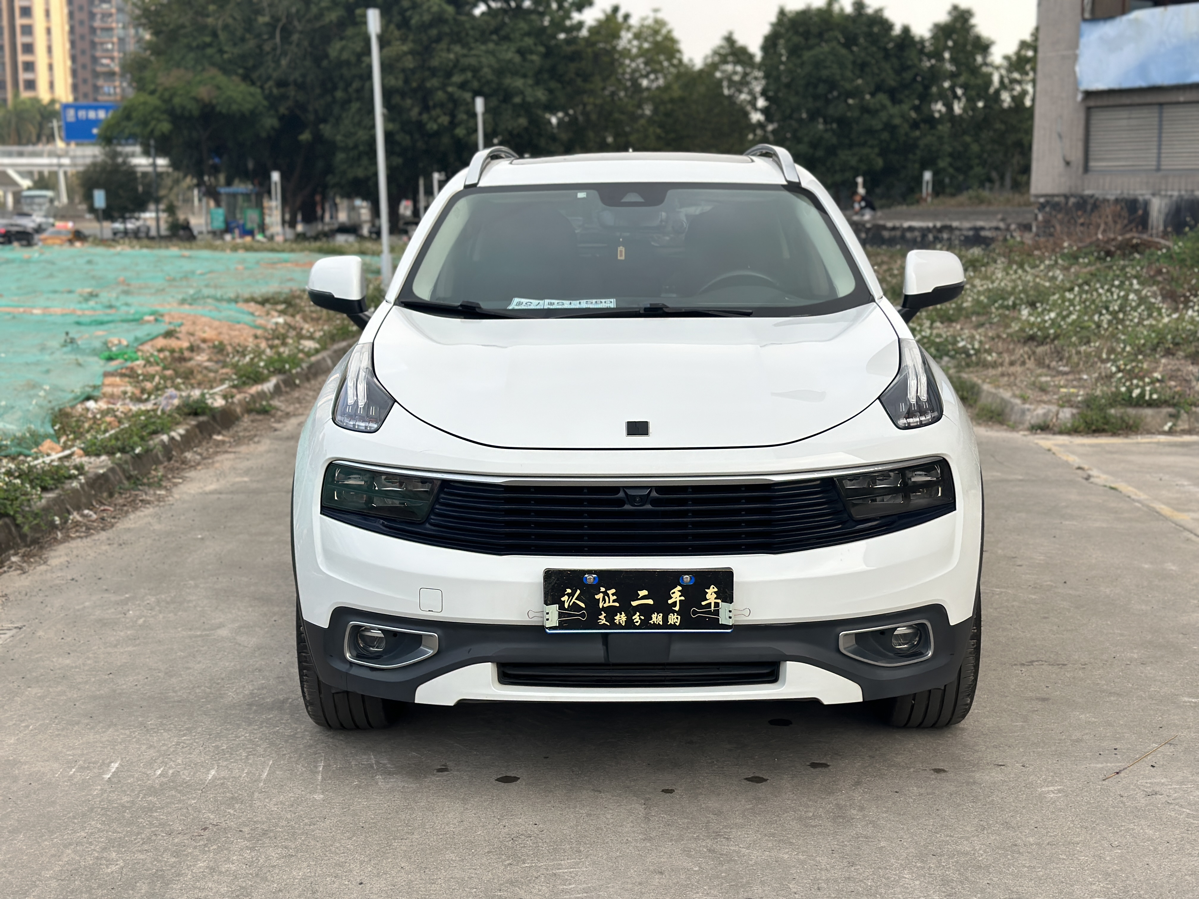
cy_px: 450
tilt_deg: -8.8
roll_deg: -0.6
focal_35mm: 48
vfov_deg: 30.3
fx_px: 1663
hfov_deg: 39.7
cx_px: 600
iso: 80
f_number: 1.78
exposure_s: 1/1145
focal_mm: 6.86
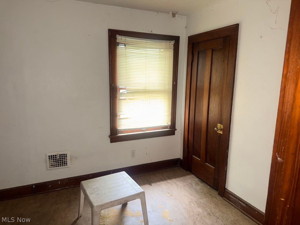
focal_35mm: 24
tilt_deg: -9.7
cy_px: 112
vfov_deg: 56.8
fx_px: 208
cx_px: 150
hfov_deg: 71.6
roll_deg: -0.4
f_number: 1.78
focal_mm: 6.76
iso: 160
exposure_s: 1/15
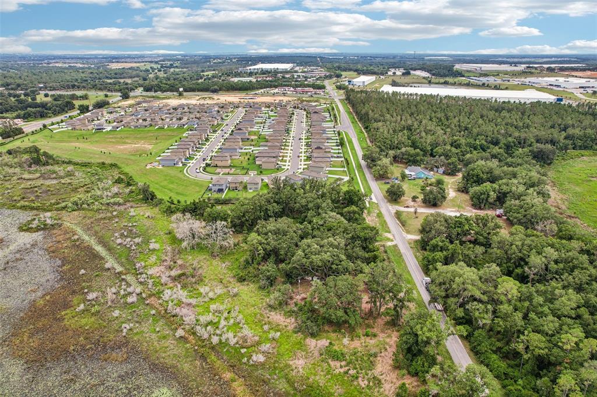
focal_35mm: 22
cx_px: 298
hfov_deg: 78.6
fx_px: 365
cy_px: 198
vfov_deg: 57.2
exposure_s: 1/1500
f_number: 2.8
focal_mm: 8.4
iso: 120
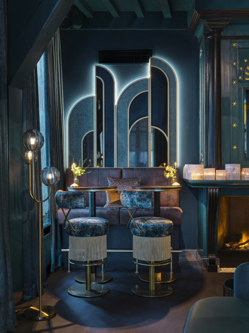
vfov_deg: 46.8
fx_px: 384
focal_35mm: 40
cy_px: 166
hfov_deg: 36.0
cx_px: 124
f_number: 13
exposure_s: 2
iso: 200
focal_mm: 50.8
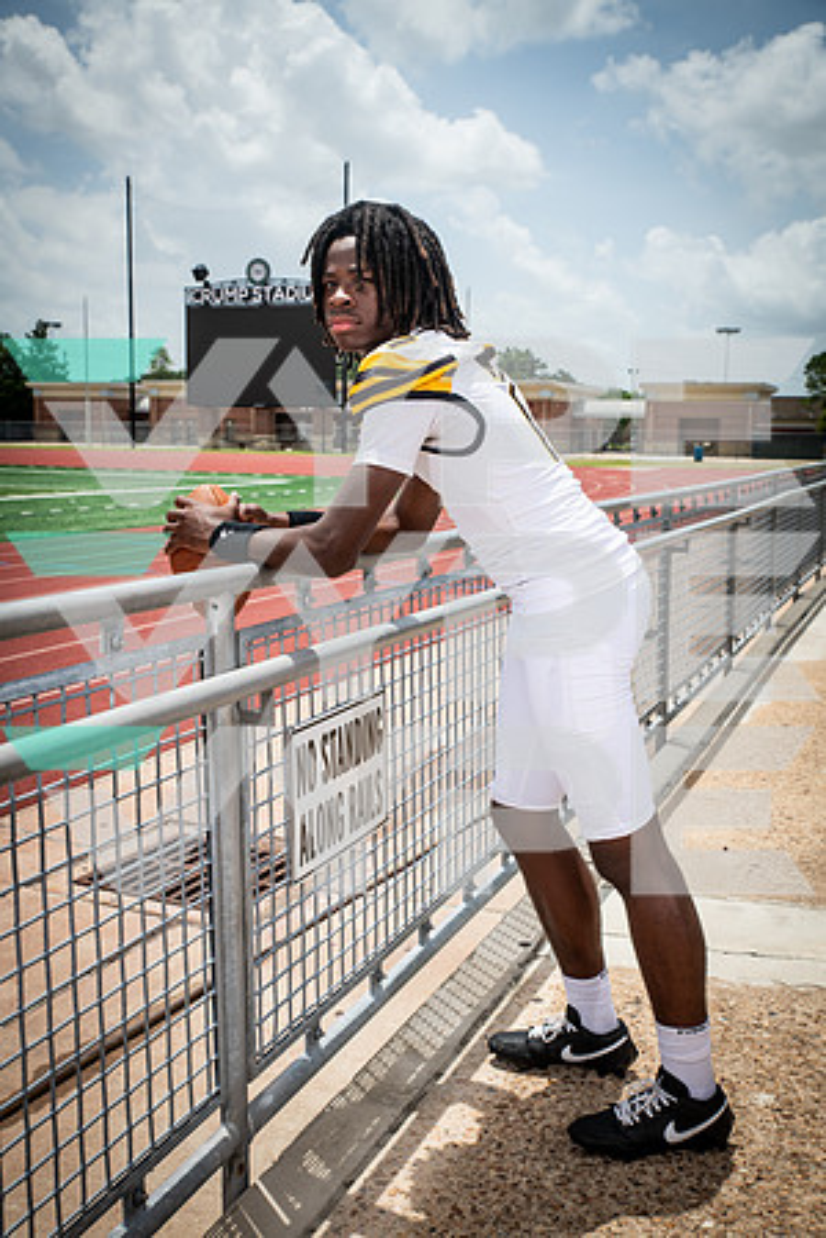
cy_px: 619
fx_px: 1308
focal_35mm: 38
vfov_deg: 50.7
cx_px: 413
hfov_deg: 35.1
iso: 100
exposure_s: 1/500
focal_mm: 38
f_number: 7.1
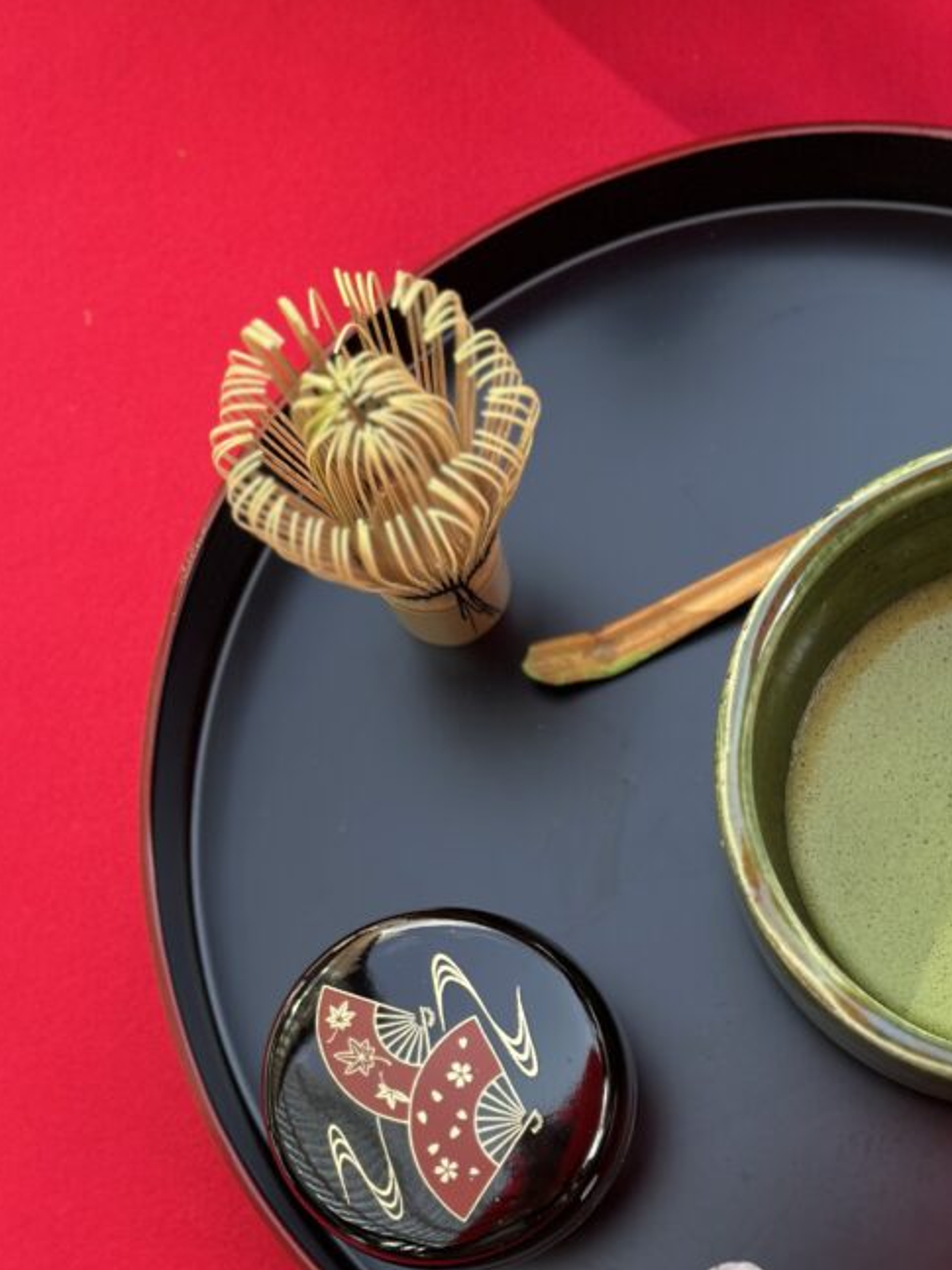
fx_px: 2788
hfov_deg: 19.2
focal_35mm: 76
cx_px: 742
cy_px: 989
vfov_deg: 25.3
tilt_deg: -82.6
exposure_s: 1/349
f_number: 1.78
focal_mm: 6.86
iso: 80
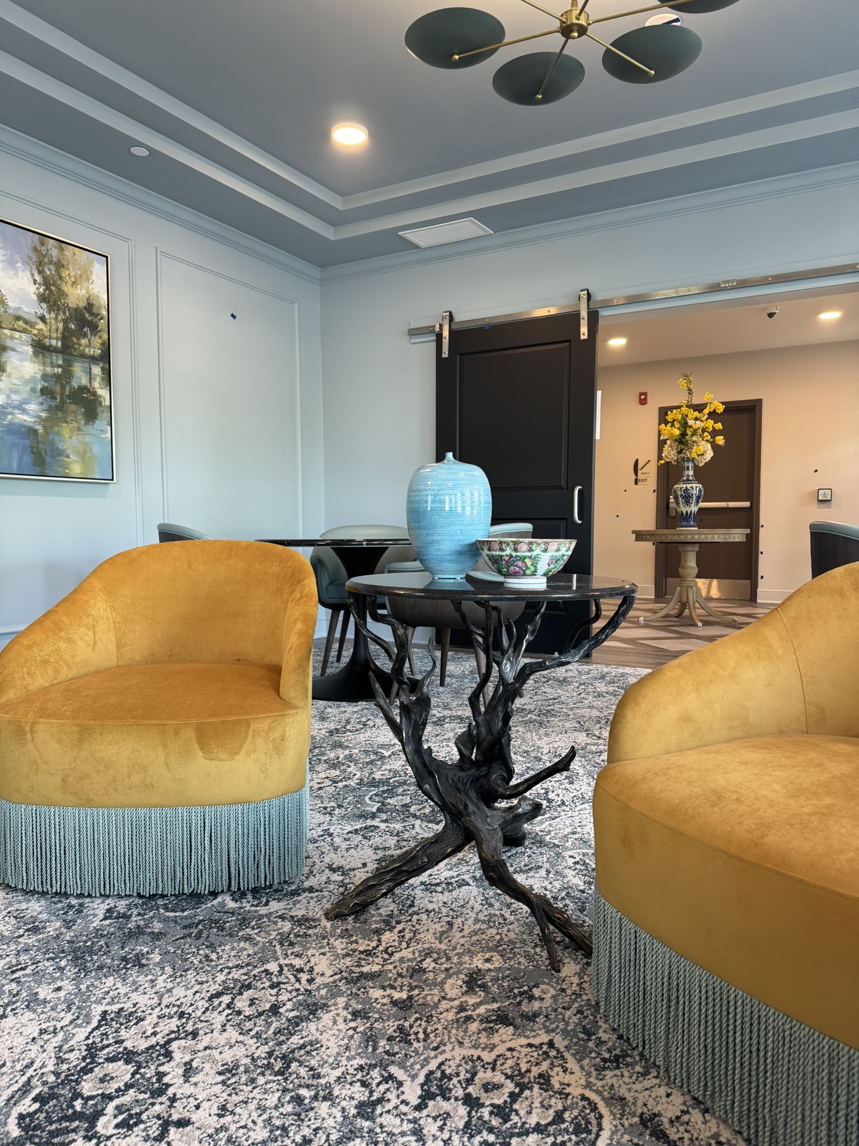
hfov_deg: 56.8
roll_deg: +0.1
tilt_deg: -4.3
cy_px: 573
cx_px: 430
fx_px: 794
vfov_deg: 71.6
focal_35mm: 24
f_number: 1.78
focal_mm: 6.76
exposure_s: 1/120
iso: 200
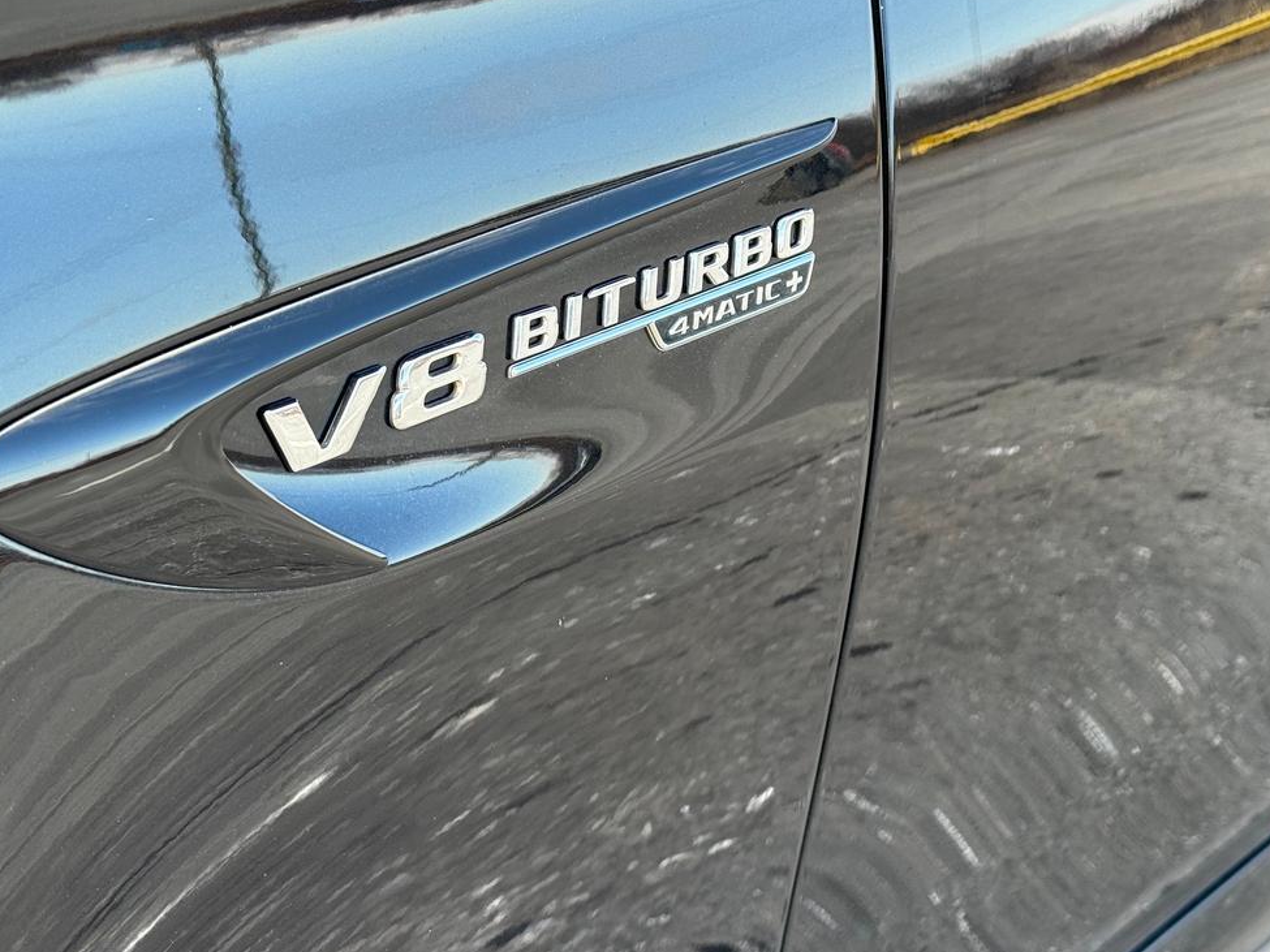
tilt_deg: -24.4
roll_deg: -4.6
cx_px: 552
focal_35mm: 63
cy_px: 399
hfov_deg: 30.7
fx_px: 2311
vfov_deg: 23.3
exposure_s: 1/267
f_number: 1.78
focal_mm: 6.76
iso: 64
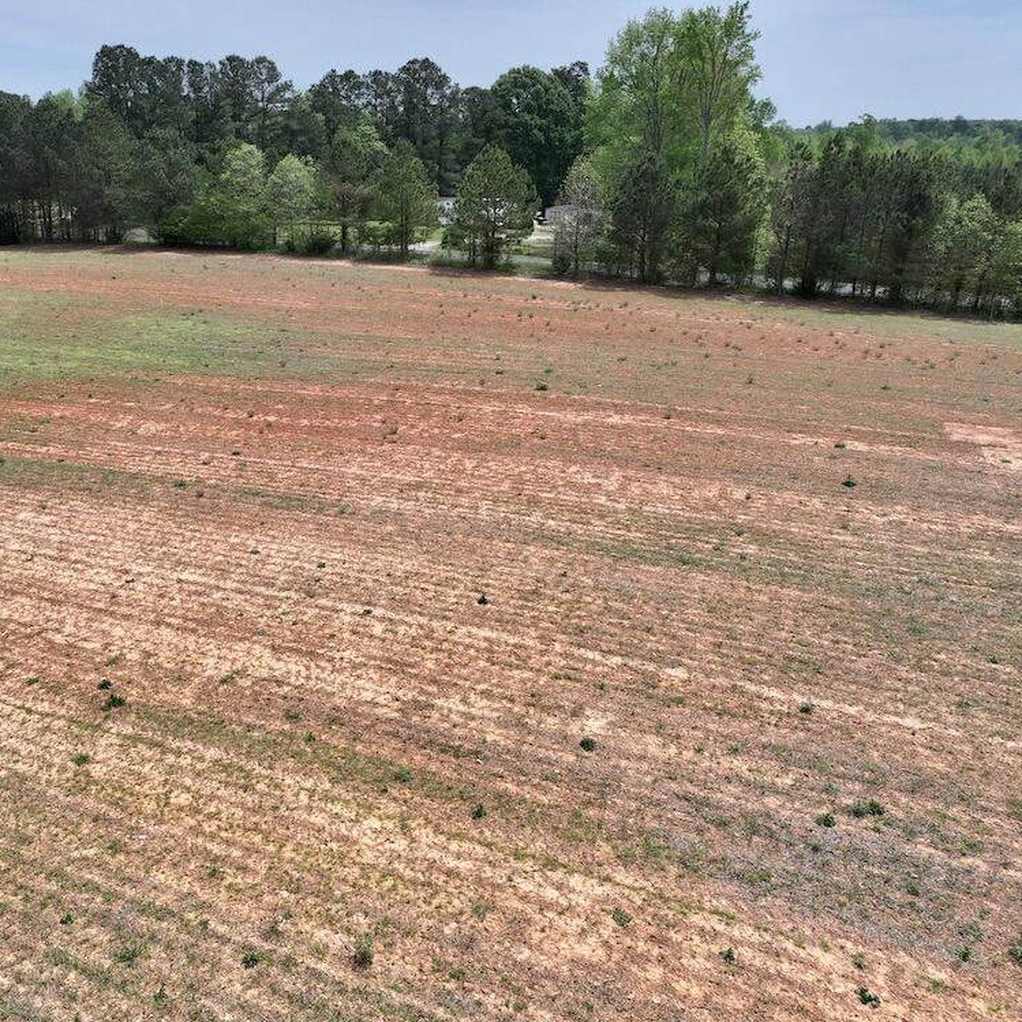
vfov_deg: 55.6
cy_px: 519
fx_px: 969
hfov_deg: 54.8
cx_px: 363
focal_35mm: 29
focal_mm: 12.29
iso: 120
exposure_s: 1/200
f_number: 2.8
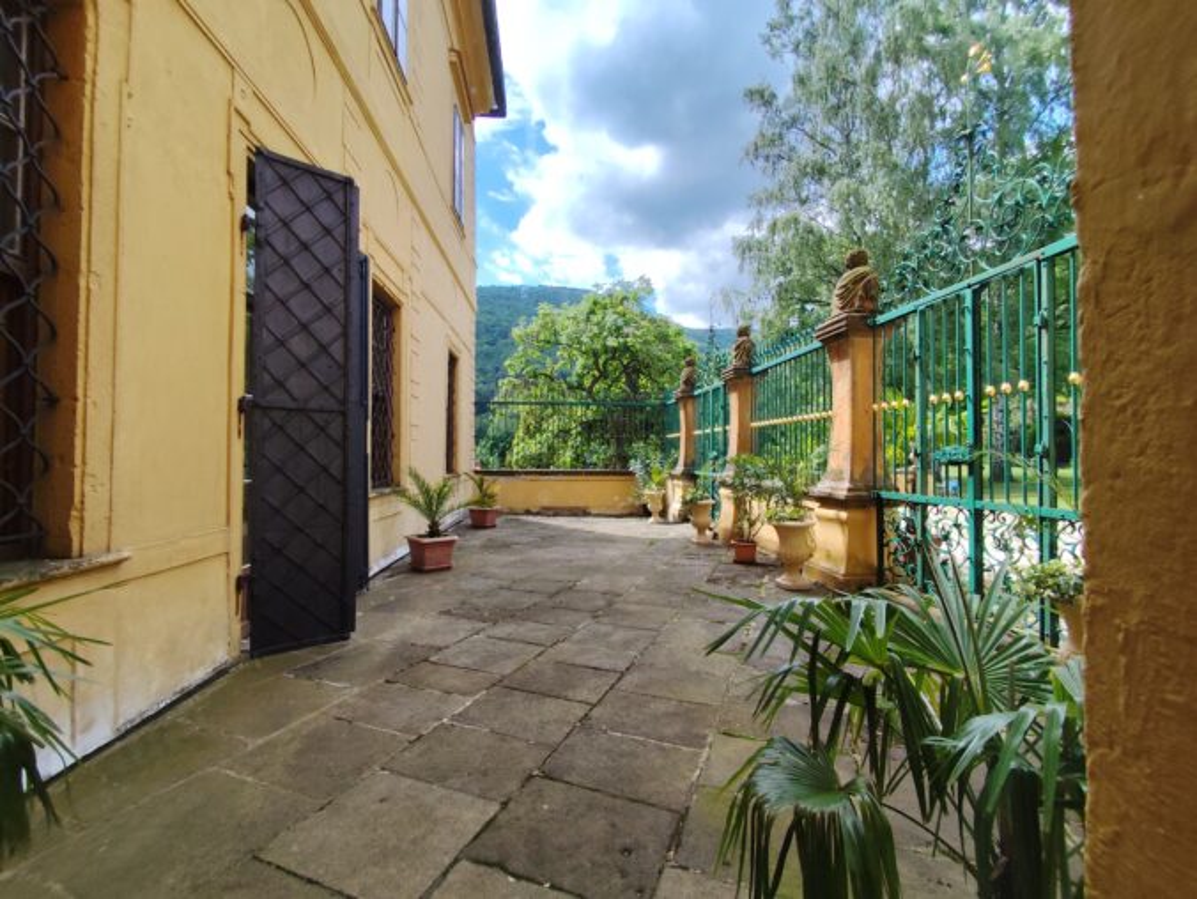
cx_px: 598
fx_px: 554
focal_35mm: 16
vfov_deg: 78.2
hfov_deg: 94.5
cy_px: 450
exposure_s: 1/1027
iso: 50
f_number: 2.2
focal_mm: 1.65
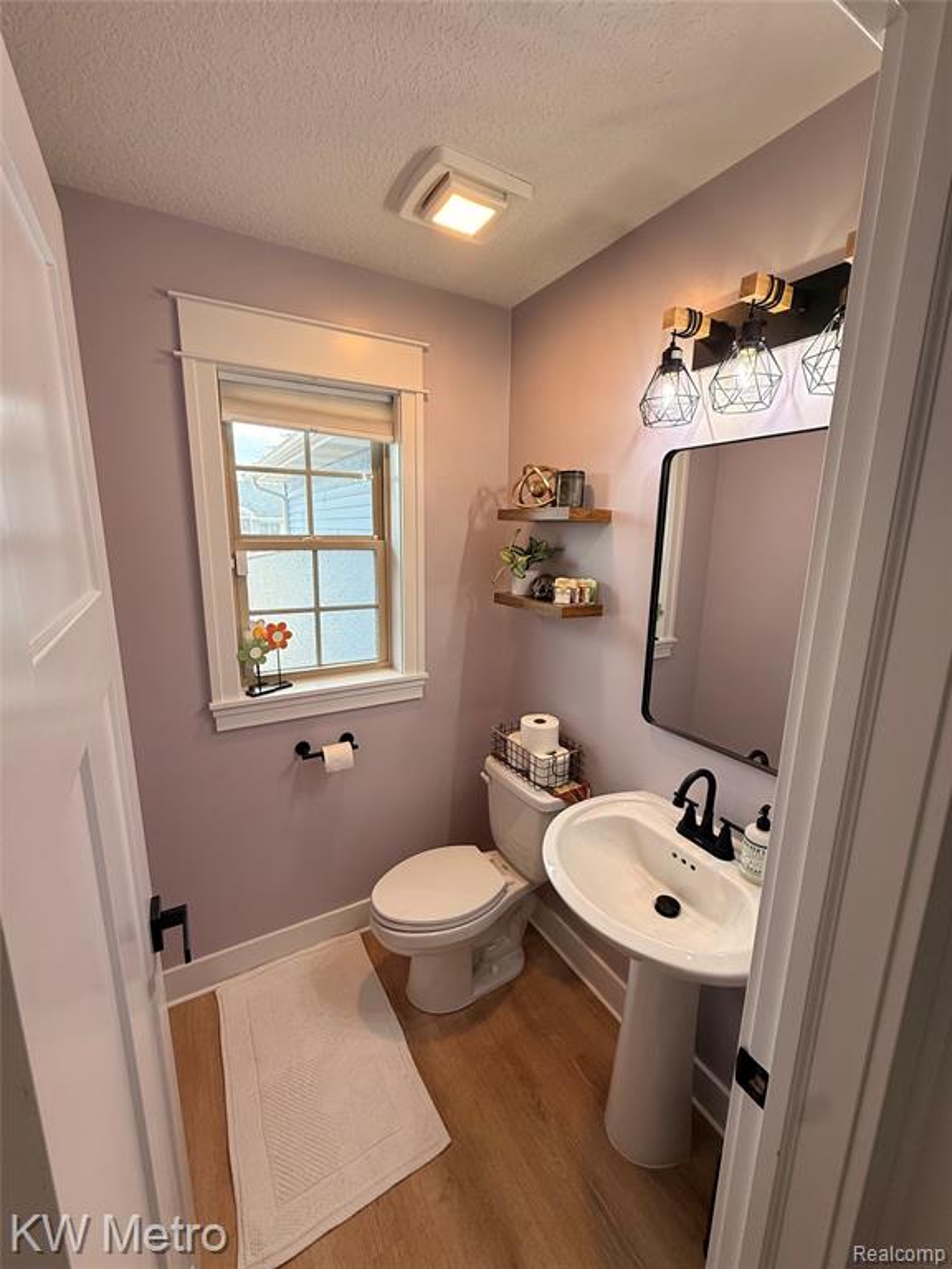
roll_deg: -1.3
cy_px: 634
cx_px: 476
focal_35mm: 14
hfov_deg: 85.7
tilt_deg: -11.5
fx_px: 513
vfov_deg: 102.1
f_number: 2.2
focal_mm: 2.22
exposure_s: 1/120
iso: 80
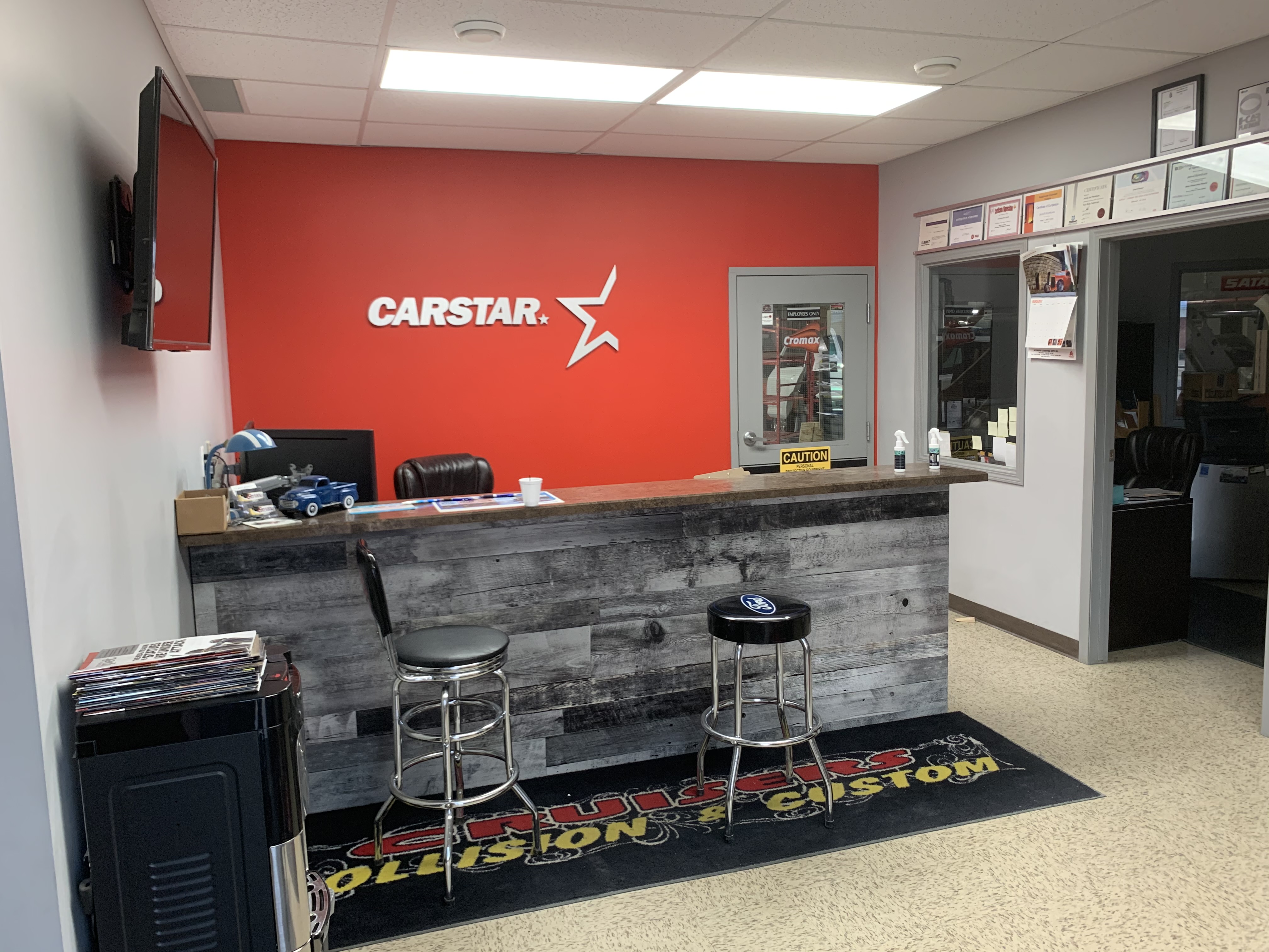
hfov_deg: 67.3
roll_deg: +1.8
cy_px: 476
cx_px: 634
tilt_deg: -6.6
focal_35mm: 26
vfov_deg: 53.1
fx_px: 953
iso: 125
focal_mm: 4.25
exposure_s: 1/60
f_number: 1.8
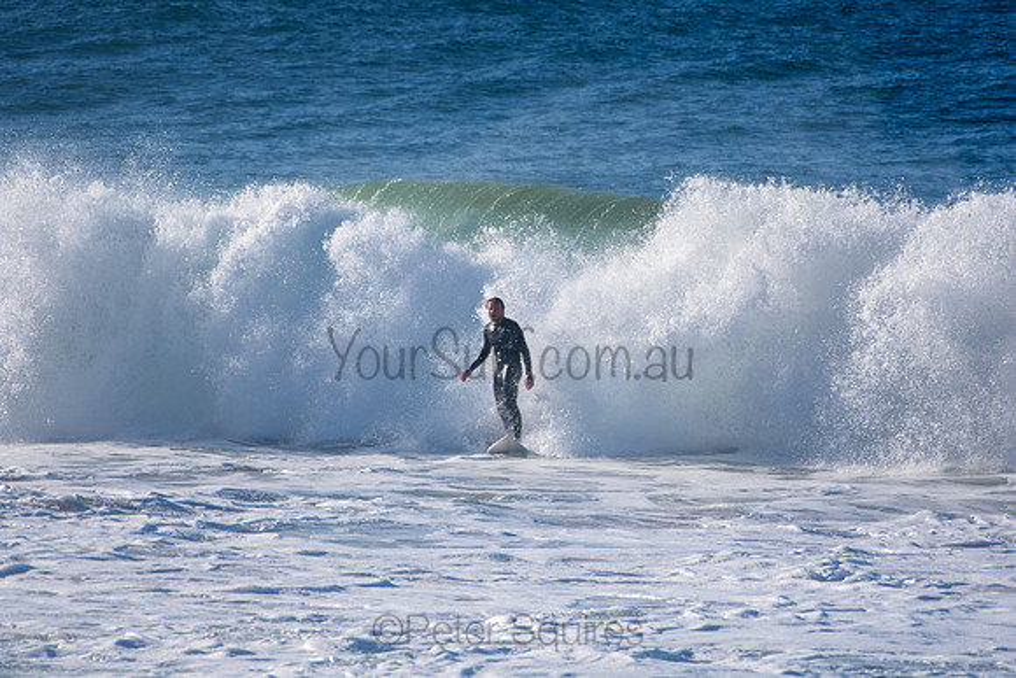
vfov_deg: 1.8
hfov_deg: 2.7
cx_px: 508
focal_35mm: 750
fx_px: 21171
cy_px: 339
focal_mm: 500
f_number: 5.6
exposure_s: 1/2000
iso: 250
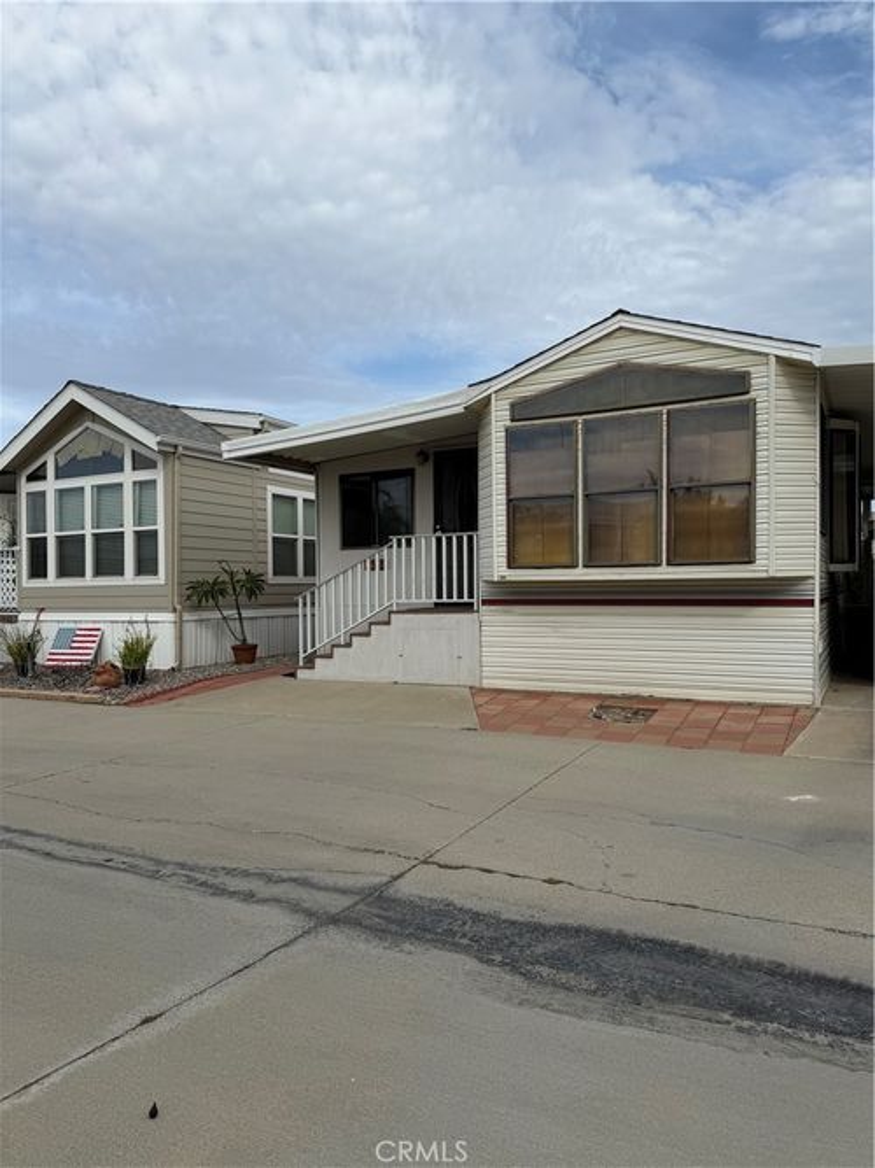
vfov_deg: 71.6
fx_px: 809
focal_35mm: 24
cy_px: 584
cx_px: 438
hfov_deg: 56.8
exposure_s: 1/6711
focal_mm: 6.76
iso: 80
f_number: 1.78
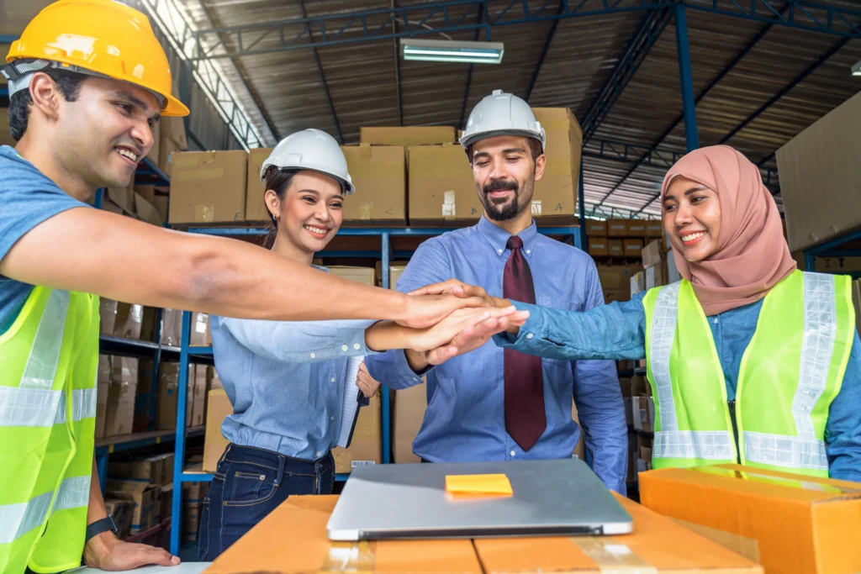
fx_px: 574
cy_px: 287
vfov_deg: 53.1
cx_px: 430
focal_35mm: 24
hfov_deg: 73.7
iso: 250
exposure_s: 1/125
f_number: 4
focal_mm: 24
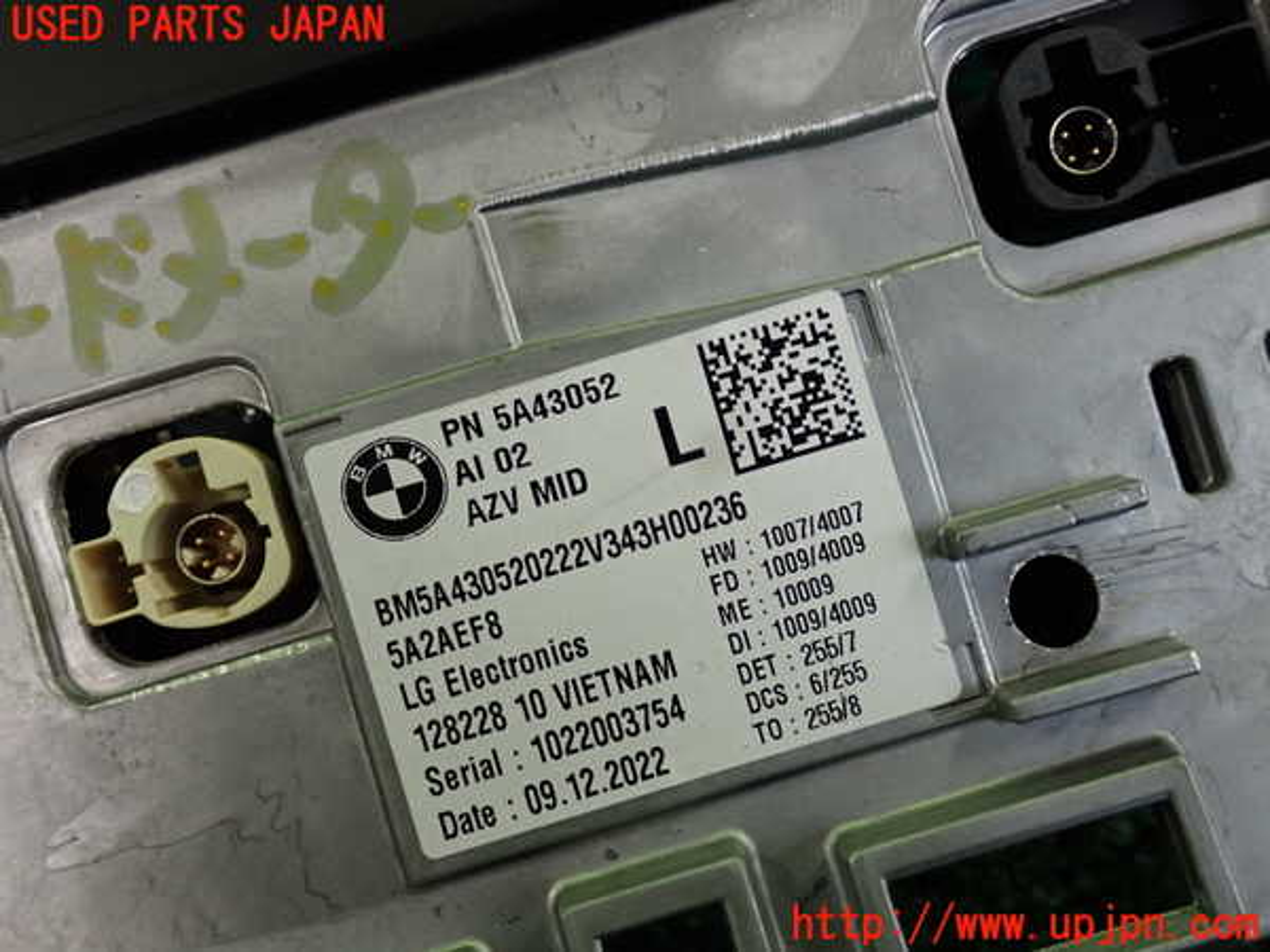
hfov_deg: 45.8
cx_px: 635
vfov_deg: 35.1
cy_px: 476
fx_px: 1504
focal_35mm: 41
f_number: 2.8
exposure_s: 1/125
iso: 500
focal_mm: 7.31
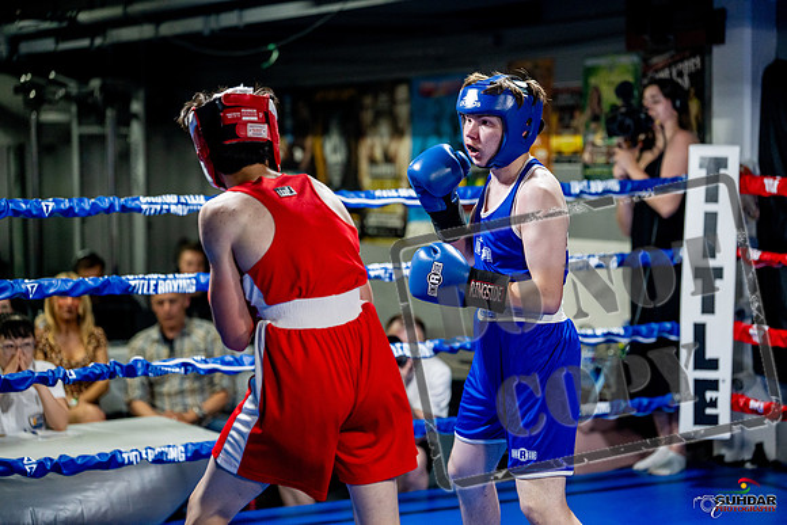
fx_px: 1837
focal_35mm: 84
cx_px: 394
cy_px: 262
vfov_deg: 16.3
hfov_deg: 24.2
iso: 4000
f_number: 2
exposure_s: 1/1000
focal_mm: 84
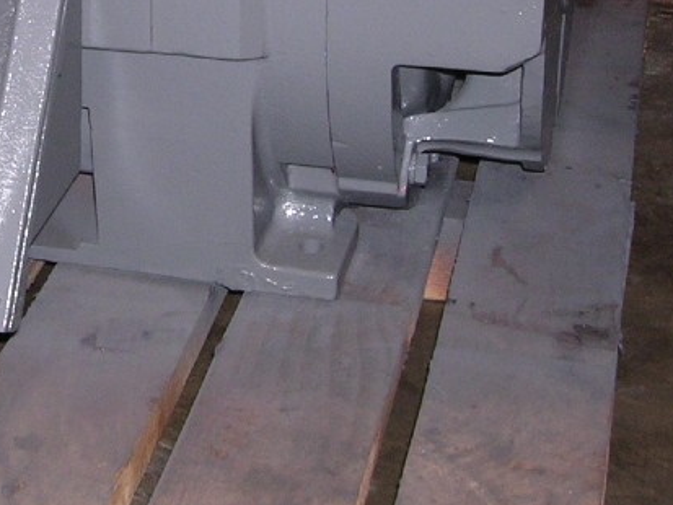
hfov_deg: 21.0
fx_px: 1789
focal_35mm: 92
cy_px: -16
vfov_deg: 15.7
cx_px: 103
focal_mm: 5.8
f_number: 2.8
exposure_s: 1/60.1
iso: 168
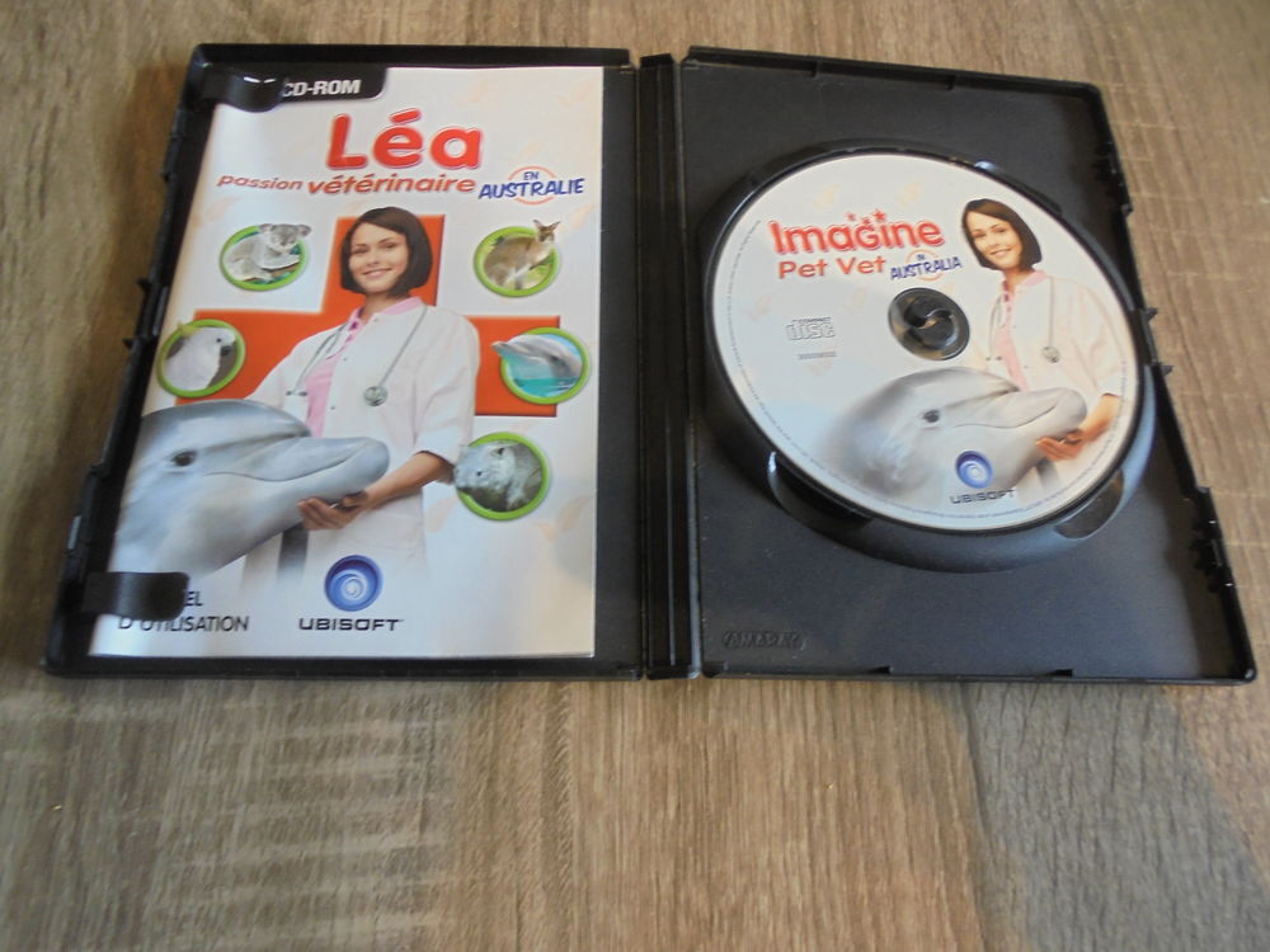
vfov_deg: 53.1
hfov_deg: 67.3
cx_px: 635
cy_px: 476
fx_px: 954
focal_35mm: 26
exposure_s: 1/30
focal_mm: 4.6
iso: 200
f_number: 3.5
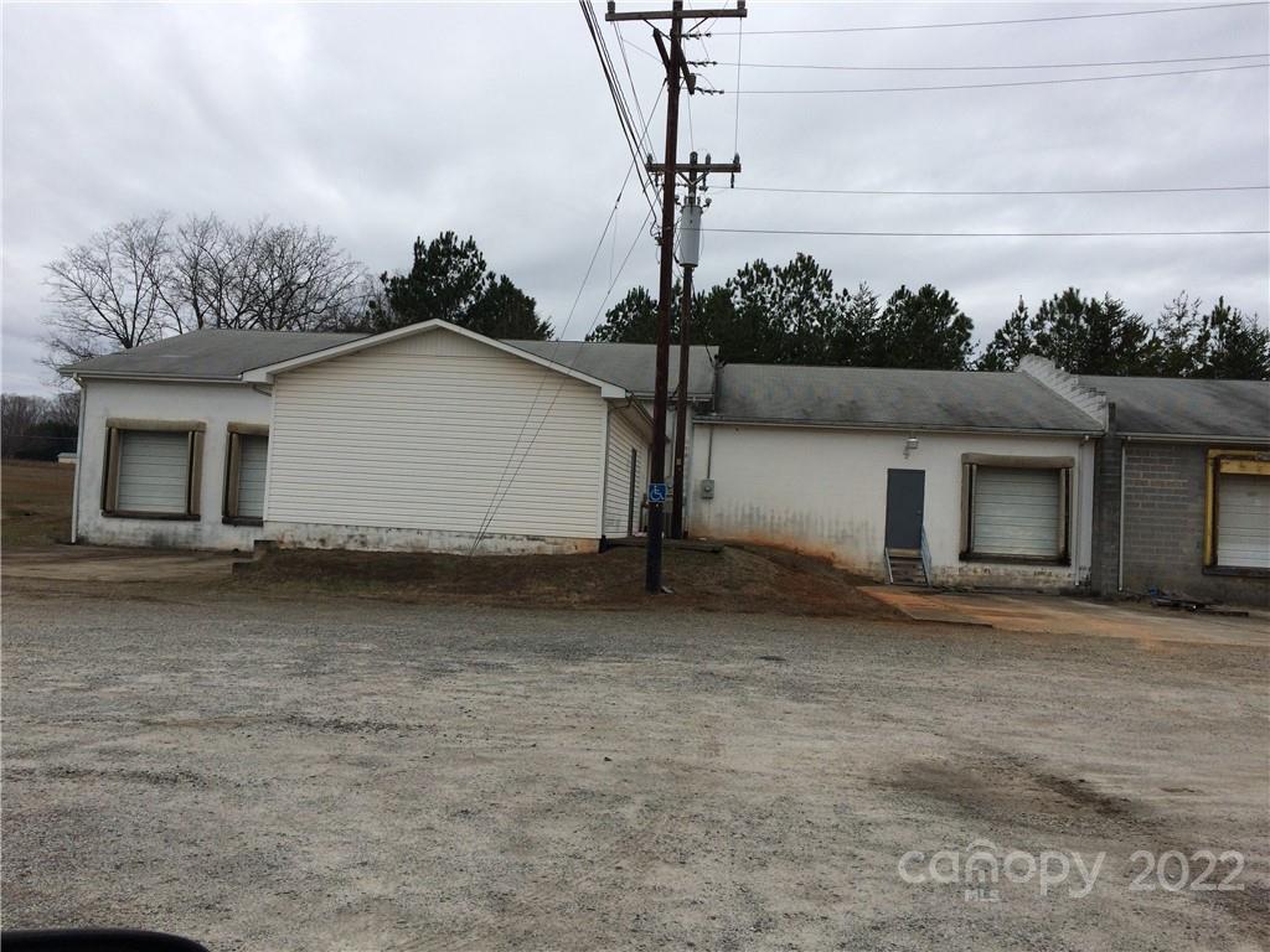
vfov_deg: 48.2
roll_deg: -2.9
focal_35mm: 29
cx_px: 635
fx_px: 1064
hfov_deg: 61.7
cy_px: 476
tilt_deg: +0.2
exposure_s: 1/805
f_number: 2.2
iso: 32
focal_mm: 4.15
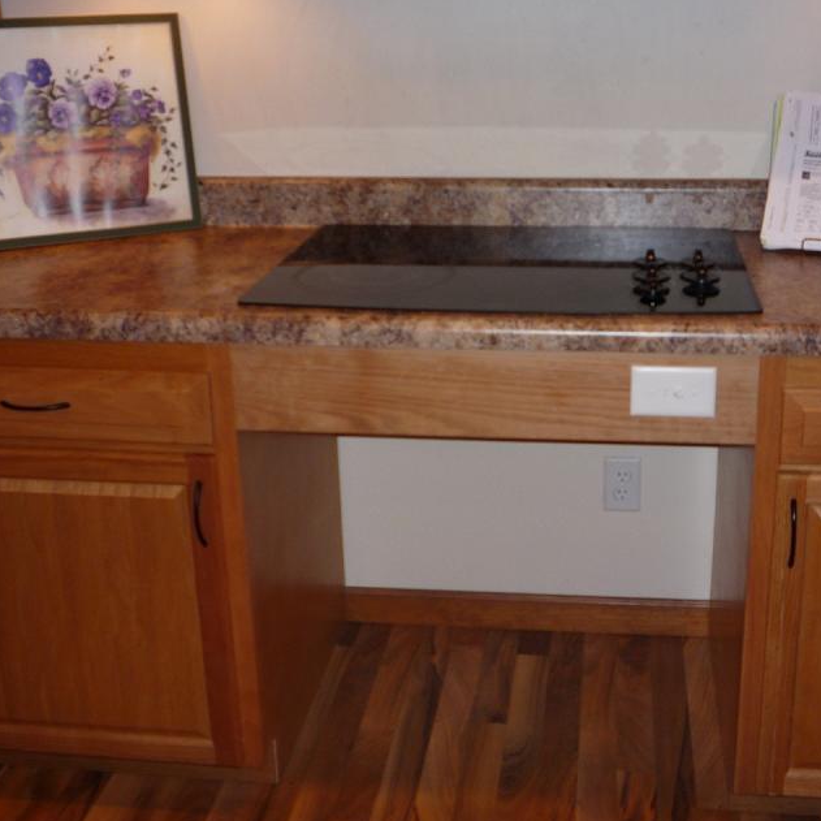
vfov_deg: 39.0
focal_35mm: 43
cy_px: 329
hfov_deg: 38.9
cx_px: 515
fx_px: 1154
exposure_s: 1/30
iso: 100
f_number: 3.3
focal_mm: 5.2
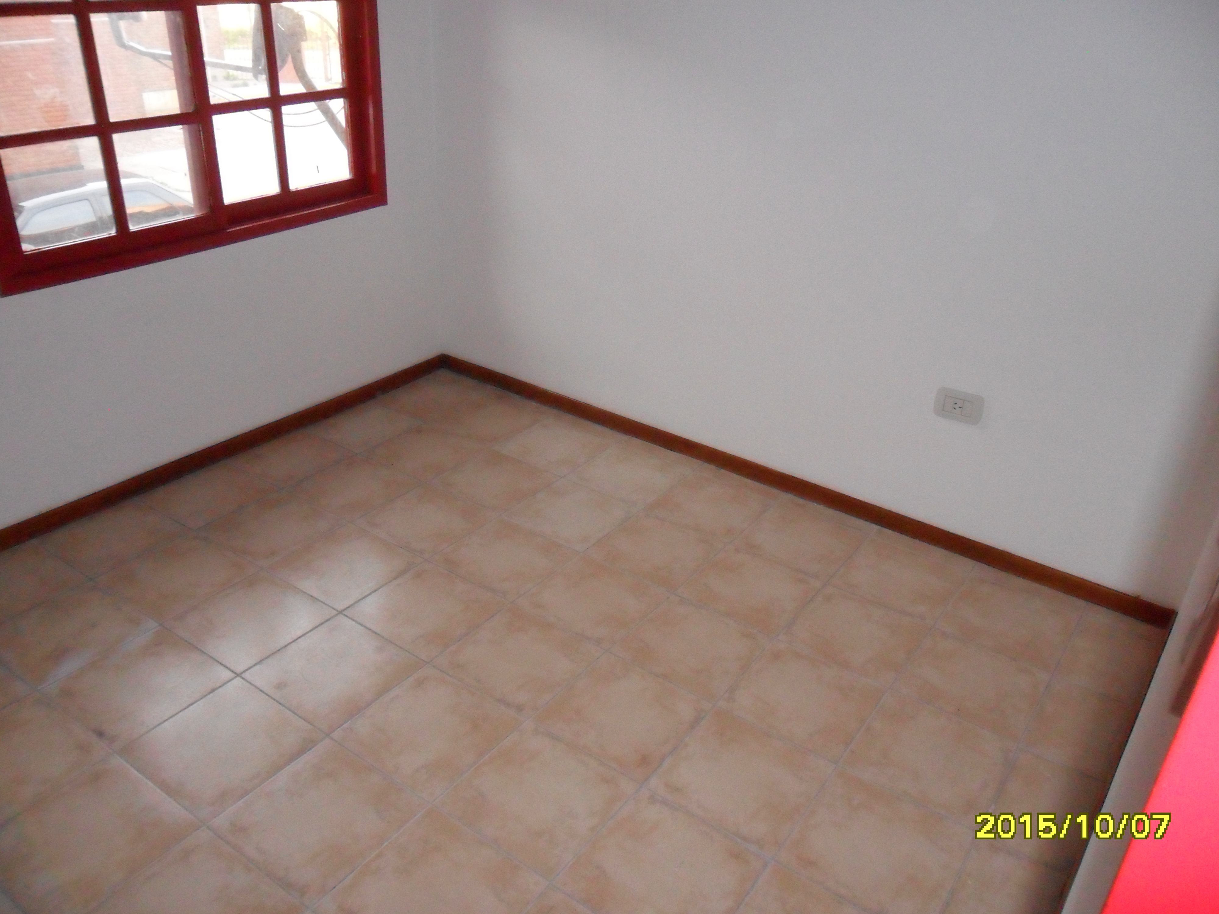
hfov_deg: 65.3
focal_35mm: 27
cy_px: 457
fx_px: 951
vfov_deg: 51.4
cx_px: 610
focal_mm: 4.9
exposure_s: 1/45
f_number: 3.5
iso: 400
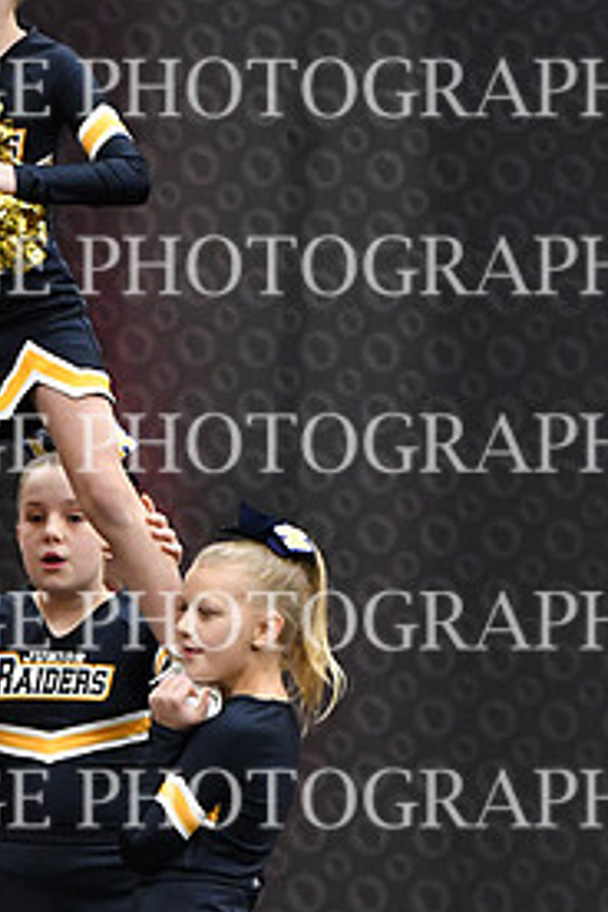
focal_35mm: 536
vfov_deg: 3.8
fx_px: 13578
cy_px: 532
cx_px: 55
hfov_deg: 2.6
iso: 5000
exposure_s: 1/800
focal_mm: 170
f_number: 2.8
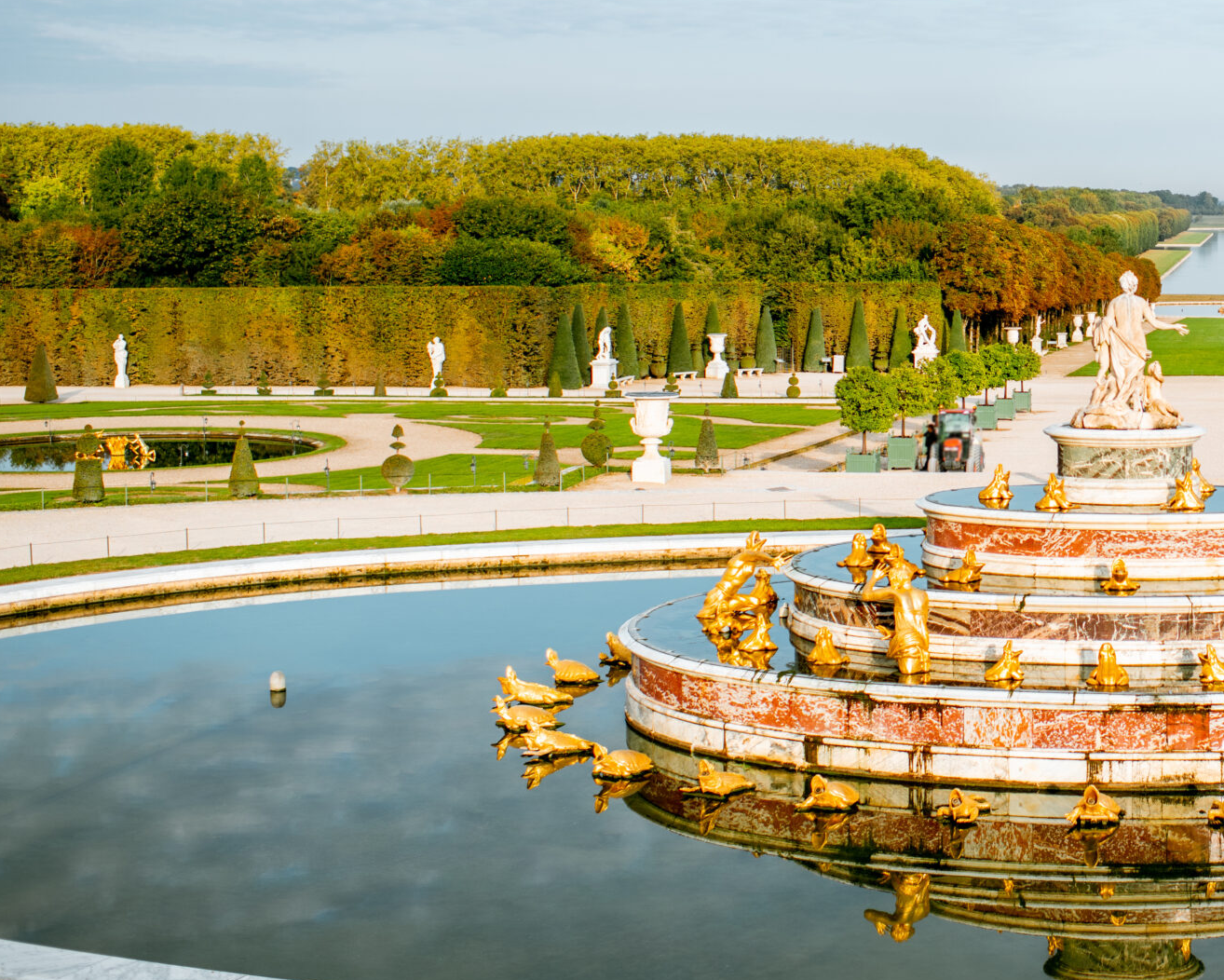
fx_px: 2319
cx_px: 1166
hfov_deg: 28.1
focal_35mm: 64
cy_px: 290
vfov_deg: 23.7
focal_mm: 35
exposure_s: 1/1000
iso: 100
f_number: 2.8
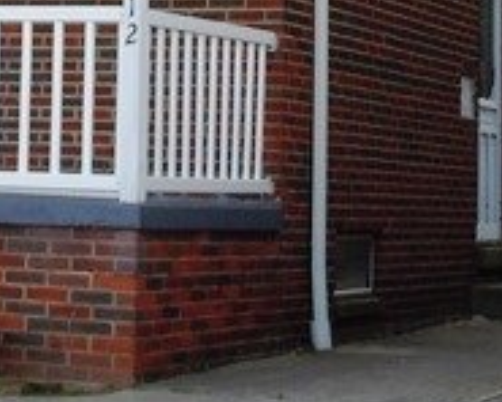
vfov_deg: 9.9
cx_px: -71
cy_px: -149
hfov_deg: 12.4
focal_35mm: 152
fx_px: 2258
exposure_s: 1/60
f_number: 4.6
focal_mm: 8.1
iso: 100
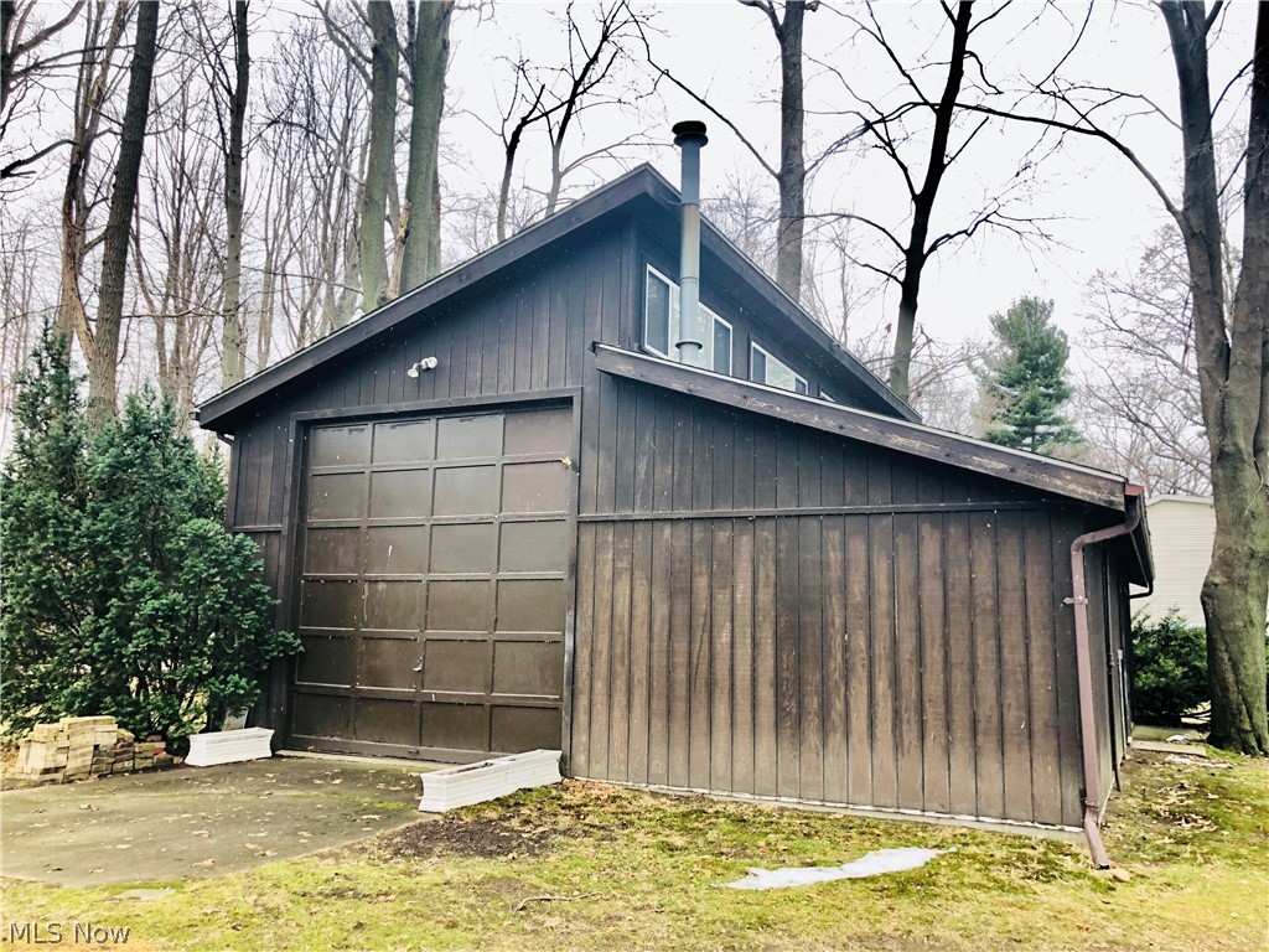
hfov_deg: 63.4
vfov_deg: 49.7
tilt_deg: +8.1
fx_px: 1026
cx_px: 634
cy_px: 476
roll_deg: -1.1
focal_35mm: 28
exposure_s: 1/120
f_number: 1.8
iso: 64
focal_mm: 4
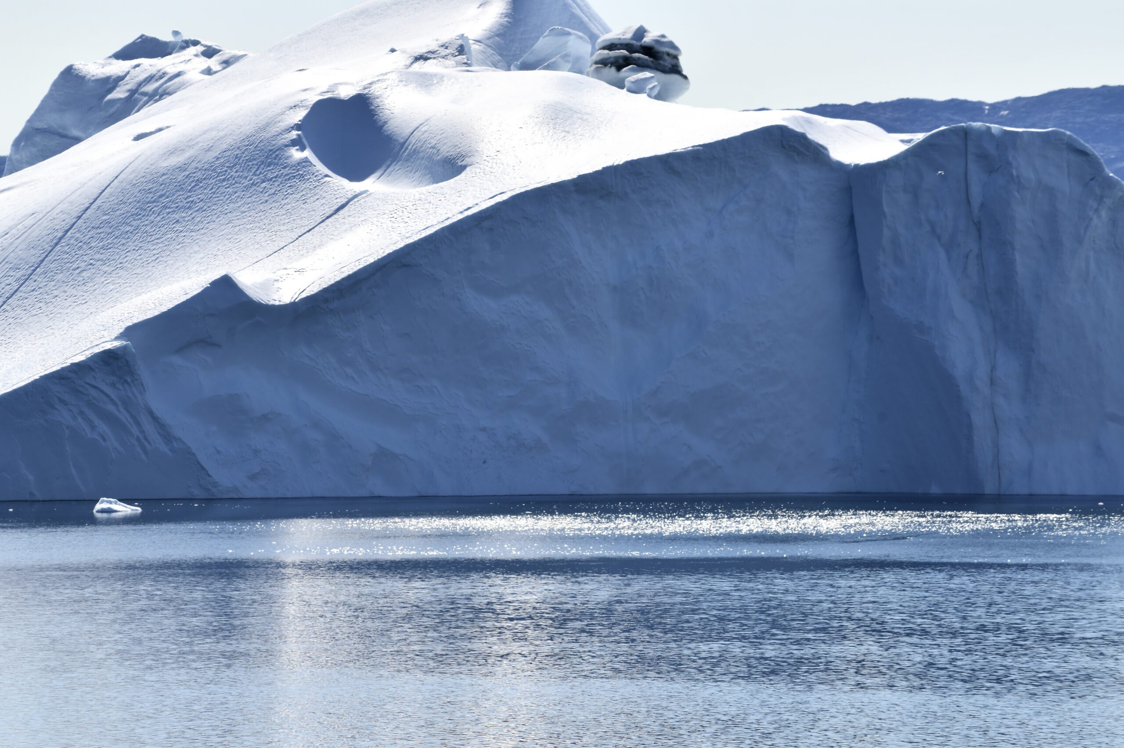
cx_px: 562
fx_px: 9361
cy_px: 374
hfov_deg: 6.9
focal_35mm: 300
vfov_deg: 4.6
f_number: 14
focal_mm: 200
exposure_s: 1/160
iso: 64
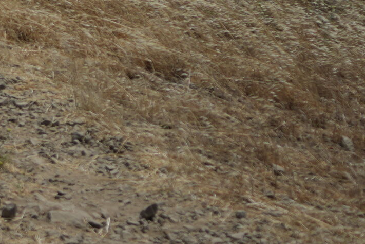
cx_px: -439
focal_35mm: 304
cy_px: -443
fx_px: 3082
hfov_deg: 6.5
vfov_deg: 4.4
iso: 160
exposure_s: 1/2000
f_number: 4.5
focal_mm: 50
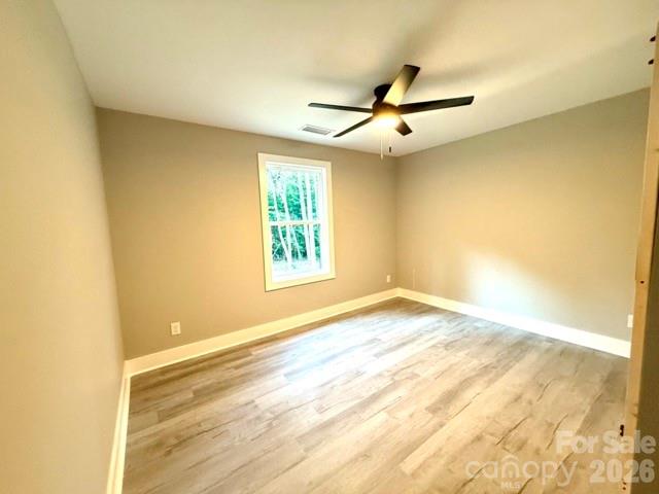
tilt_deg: -5.1
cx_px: 330
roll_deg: +2.5
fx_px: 267
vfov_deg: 85.7
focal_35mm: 14
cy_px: 247
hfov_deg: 102.1
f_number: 2.2
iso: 320
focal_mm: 2.22
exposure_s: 1/60
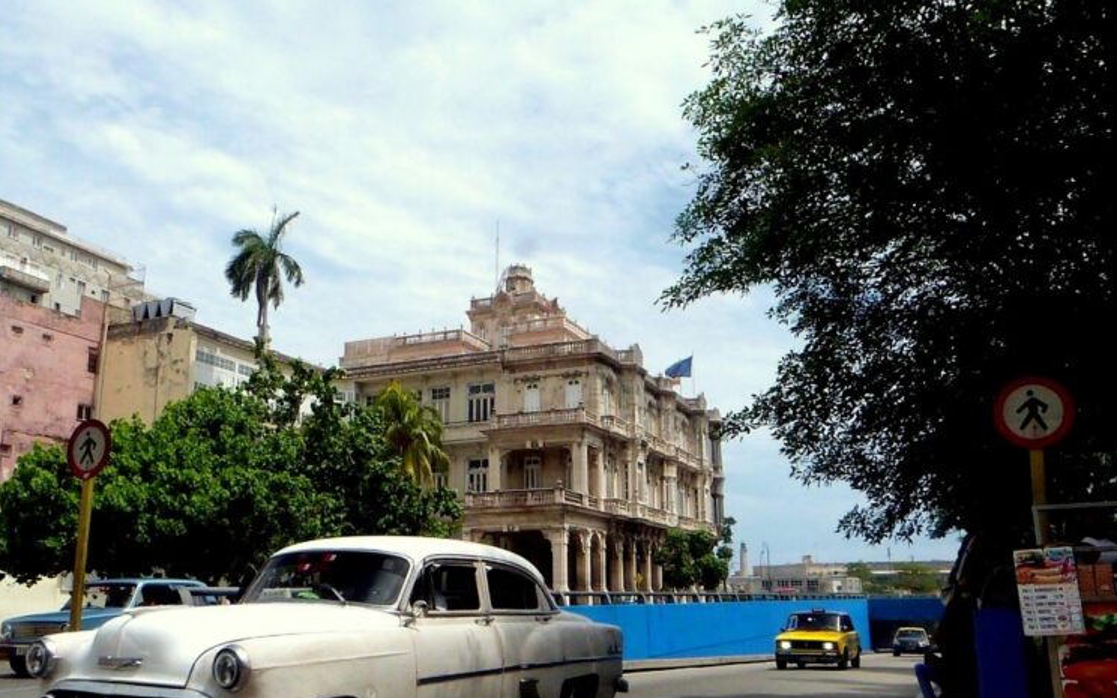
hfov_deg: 61.2
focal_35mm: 31
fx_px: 944
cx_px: 560
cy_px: 418
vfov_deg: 40.4
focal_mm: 5.1
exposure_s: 1/1000
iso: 500
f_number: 8
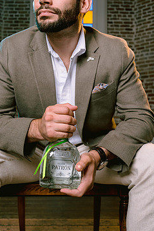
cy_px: 90
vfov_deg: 44.2
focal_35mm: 44
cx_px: 69
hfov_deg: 30.5
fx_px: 282
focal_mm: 35
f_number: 5.6
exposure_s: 1/160
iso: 200
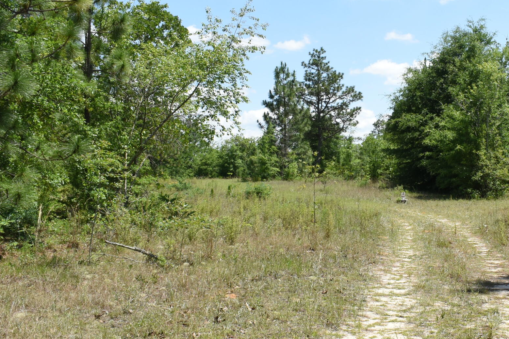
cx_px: 377
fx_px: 735
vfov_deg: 26.0
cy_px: 188
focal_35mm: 52
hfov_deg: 37.3
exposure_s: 1/320
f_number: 9
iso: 200
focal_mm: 18
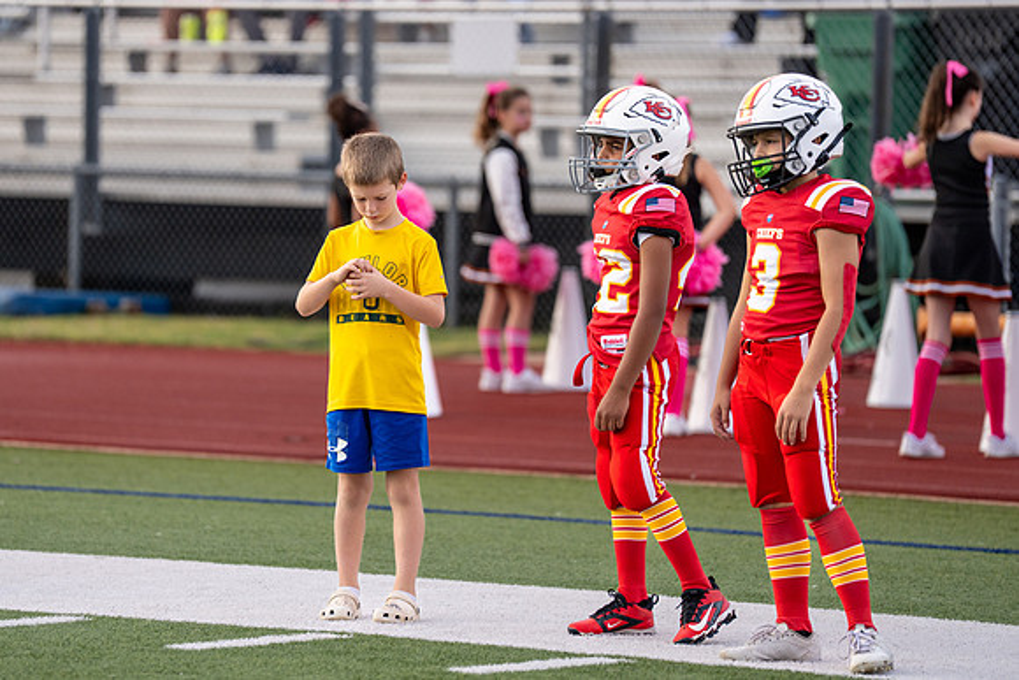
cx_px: 369
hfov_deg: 8.0
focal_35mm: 257
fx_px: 7284
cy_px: 297
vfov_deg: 5.3
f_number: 2.8
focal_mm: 200
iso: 400
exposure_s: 1/2000
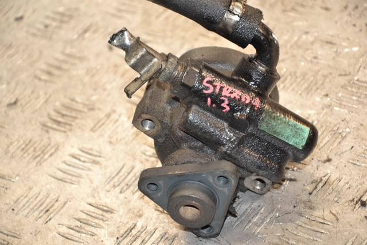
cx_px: 184
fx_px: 1406
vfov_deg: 9.9
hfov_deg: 14.9
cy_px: 122
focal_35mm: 138
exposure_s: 1/100
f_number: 5.6
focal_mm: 92
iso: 800
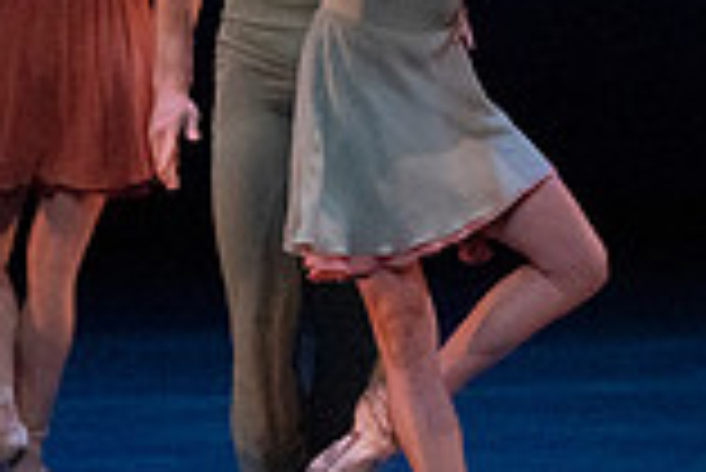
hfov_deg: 2.0
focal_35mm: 1044
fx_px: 20492
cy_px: -92
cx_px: 432
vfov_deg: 1.3
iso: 16000
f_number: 7.1
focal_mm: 282
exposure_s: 1/400
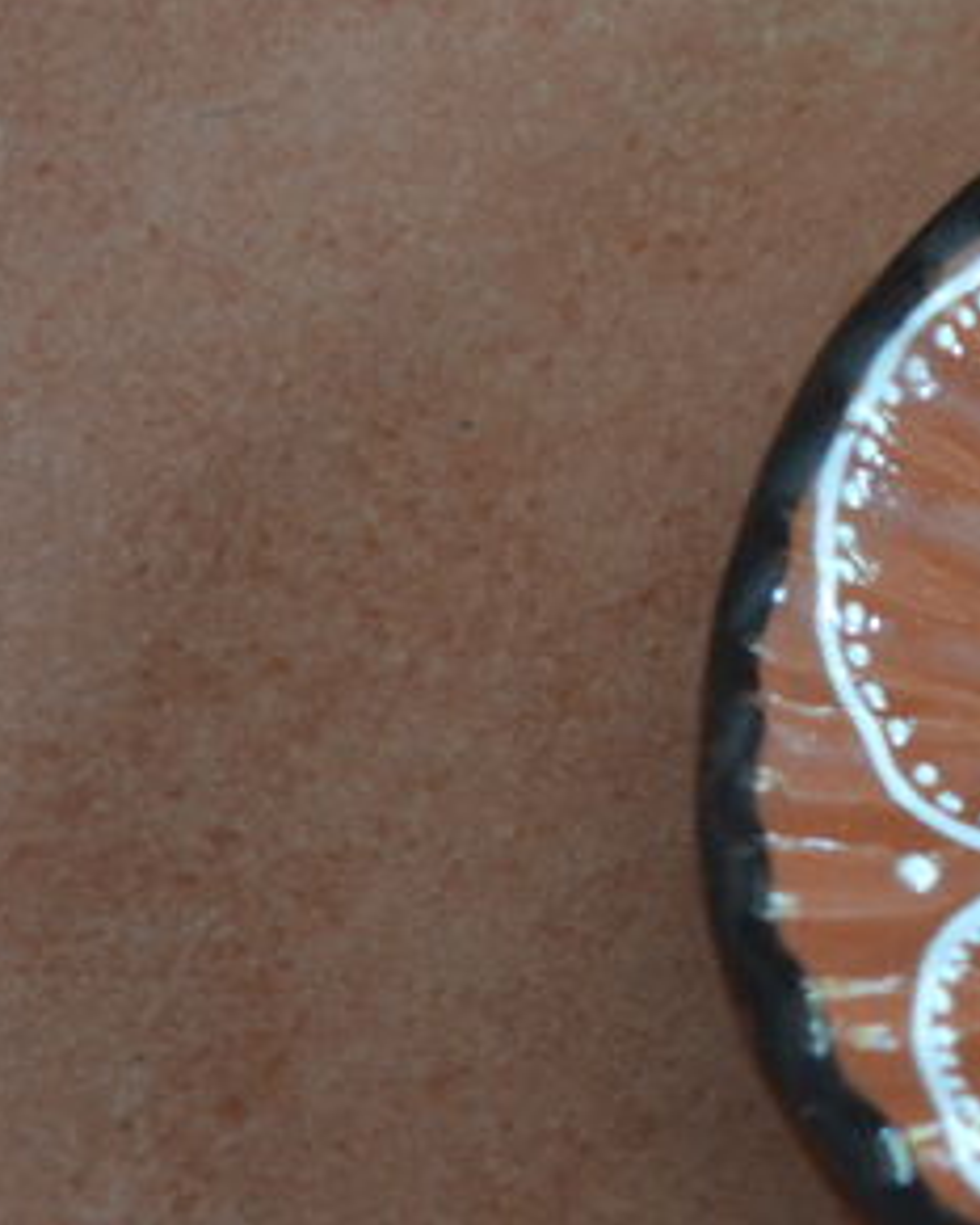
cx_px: 2010
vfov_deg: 22.0
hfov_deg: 14.4
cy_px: 714
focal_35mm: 87
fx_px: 3153
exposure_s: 1/15
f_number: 3.5
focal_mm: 18
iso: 1600
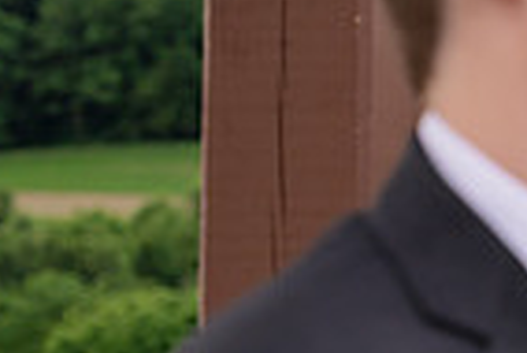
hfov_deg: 7.8
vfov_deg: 5.4
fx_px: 3766
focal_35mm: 257
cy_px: 303
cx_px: 842
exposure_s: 1/1600
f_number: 4
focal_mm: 62
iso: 500
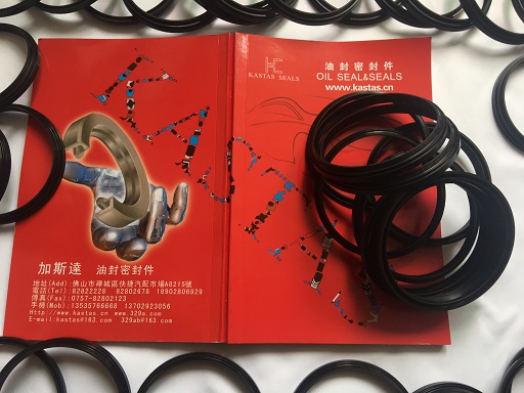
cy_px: 196
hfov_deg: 61.7
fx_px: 439
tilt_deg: -77.3
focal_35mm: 29
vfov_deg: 48.2
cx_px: 262
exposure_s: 1/50
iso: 32
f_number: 2.2
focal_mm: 4.15
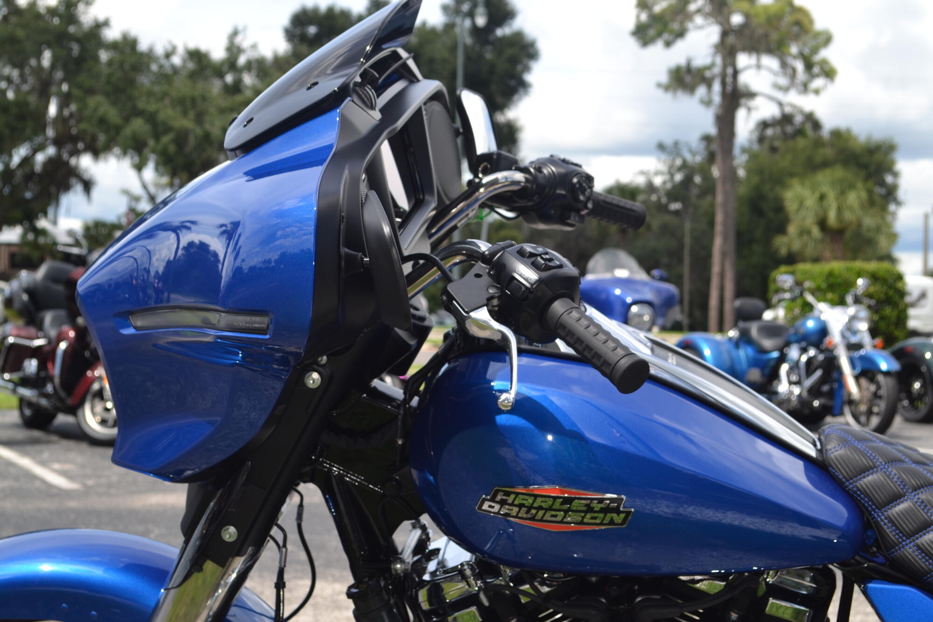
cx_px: 466
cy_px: 311
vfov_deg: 20.2
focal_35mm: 68
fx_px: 1749
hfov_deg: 29.9
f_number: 7.1
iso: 100
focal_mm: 45
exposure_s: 1/200
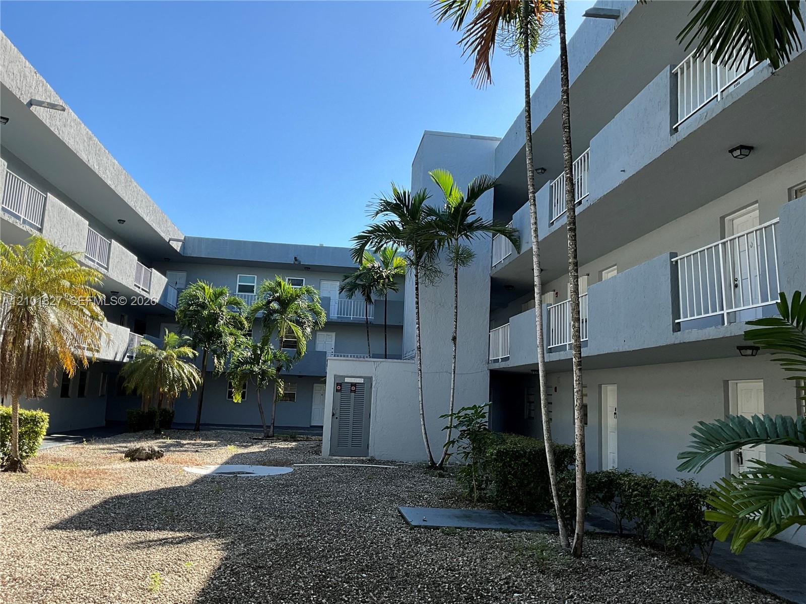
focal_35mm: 29
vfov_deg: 48.2
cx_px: 403
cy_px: 302
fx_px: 675
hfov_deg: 61.7
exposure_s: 1/1076
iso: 25
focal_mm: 3
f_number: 1.8
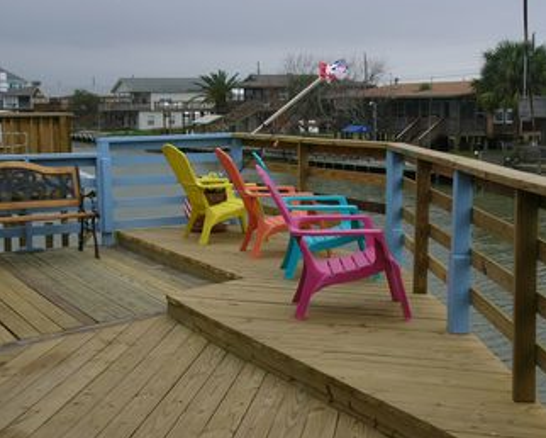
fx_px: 938
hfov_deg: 32.5
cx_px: 283
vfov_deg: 26.3
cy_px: 214
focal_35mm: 58
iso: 50
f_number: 4
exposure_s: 1/320
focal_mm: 8.7
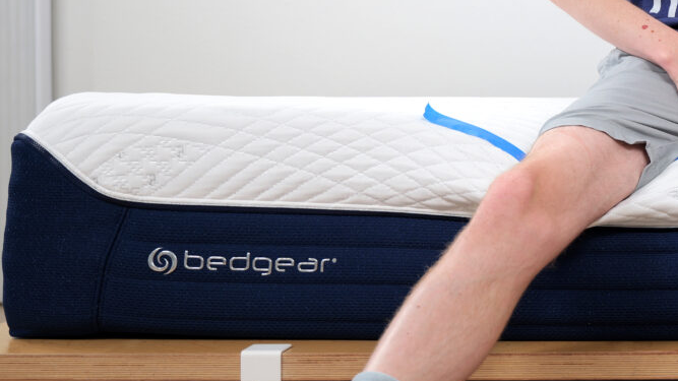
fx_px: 1474
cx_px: 740
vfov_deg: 14.7
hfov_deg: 24.2
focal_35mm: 82
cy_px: 96
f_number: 2.8
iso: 100
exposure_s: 1/160
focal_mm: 34
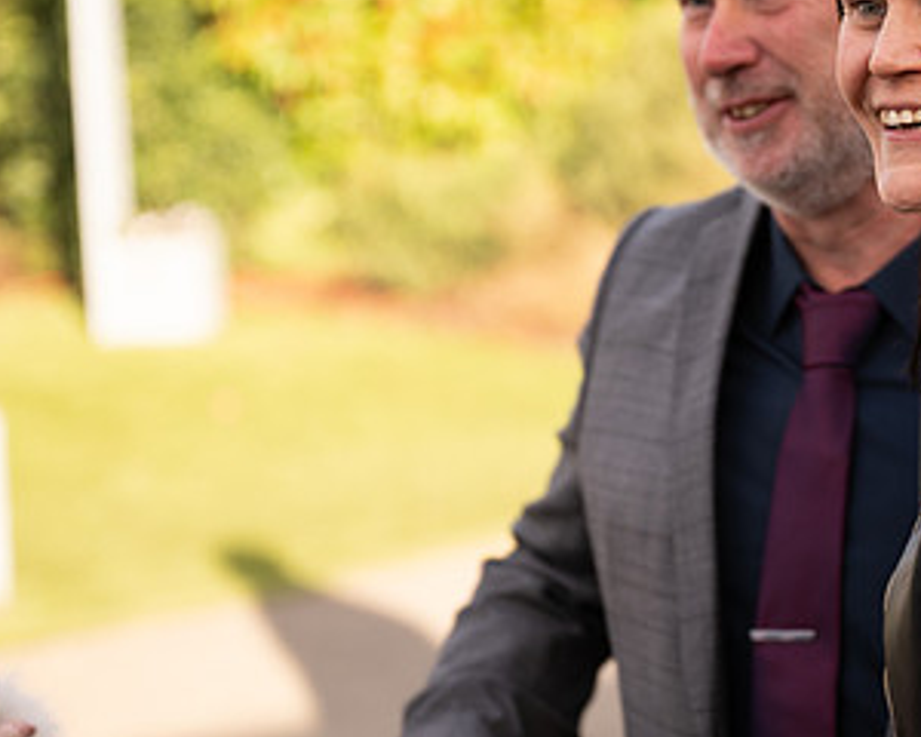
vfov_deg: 10.0
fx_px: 4225
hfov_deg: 12.4
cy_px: 390
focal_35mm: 155
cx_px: 623
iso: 125
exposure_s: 1/500
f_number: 2.8
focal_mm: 70
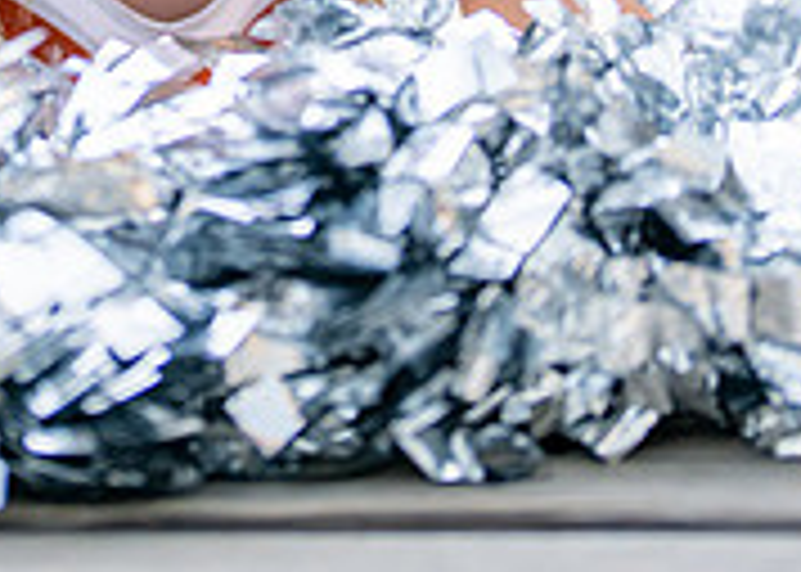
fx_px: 4230
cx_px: 154
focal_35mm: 186
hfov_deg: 10.8
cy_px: -349
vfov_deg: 7.6
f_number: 1.2
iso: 250
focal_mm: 50
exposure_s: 1/640
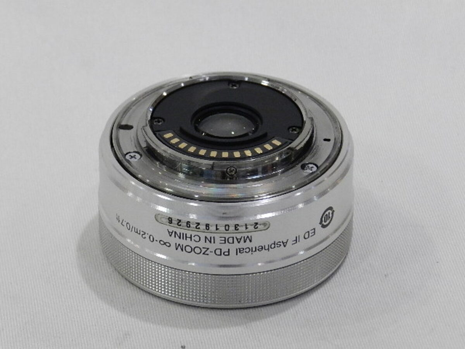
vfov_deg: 8.4
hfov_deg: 11.2
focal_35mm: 176
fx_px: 2364
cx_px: 232
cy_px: 174
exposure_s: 1/80
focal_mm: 31.2
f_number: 5.4
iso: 800
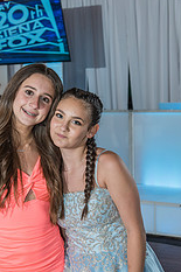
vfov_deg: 23.8
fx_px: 642
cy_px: 175
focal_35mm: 85
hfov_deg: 16.0
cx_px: 70
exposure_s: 1/125
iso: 1250
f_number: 4.5
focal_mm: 44
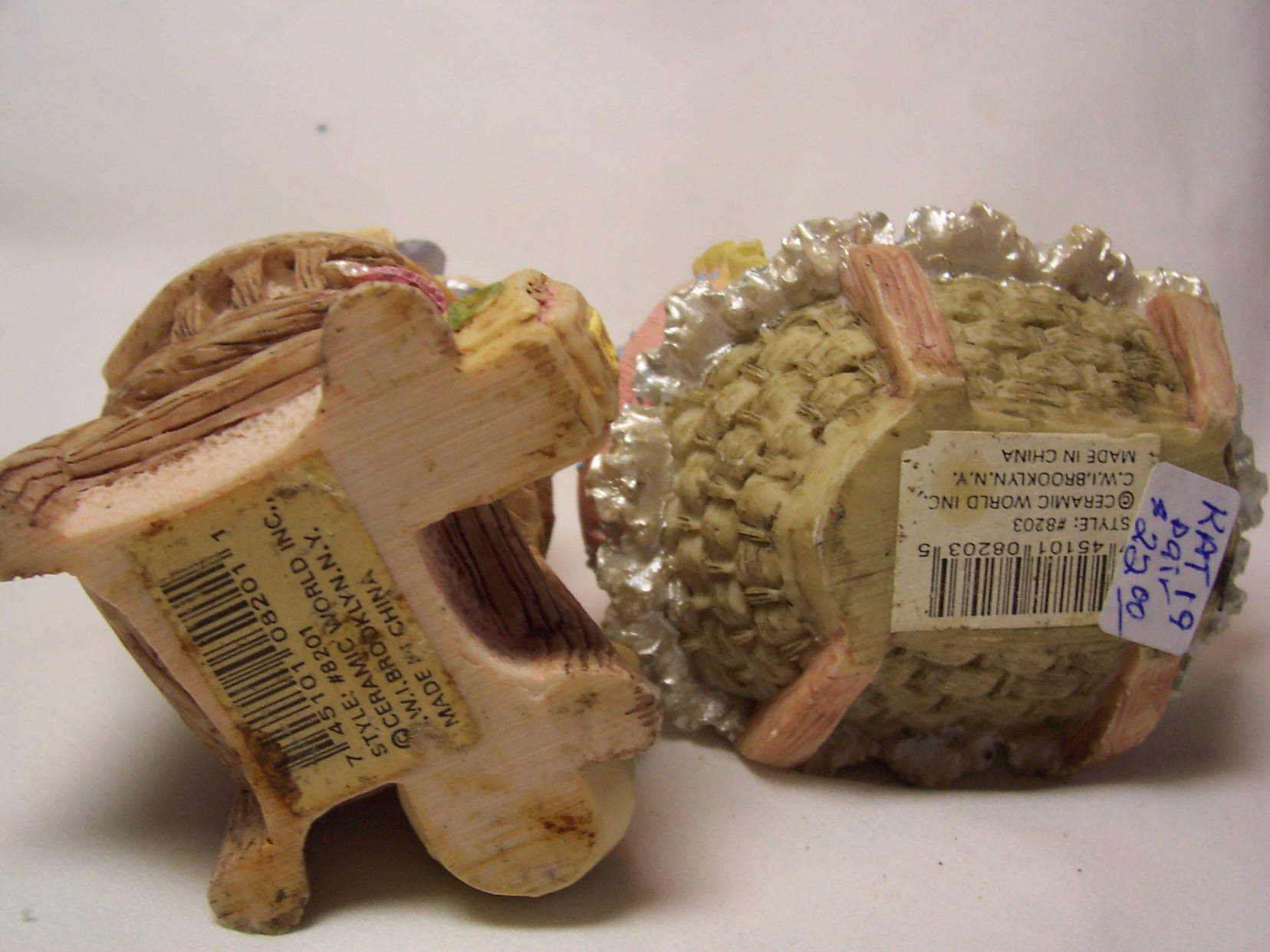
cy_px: 476
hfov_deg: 50.1
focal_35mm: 37
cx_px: 635
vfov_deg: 38.7
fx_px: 1357
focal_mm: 5.6
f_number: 2.8
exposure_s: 1/60
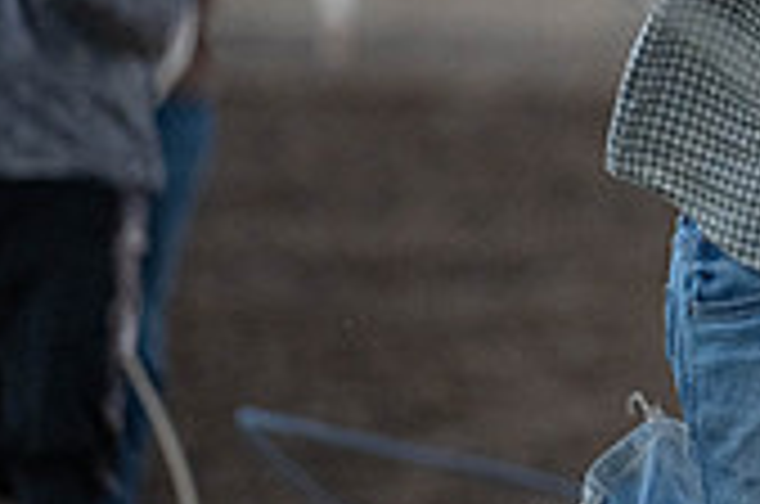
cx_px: 1249
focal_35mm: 796
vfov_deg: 1.7
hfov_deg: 2.6
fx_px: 16773
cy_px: 62
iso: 1600
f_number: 2.8
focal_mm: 200
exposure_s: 1/800
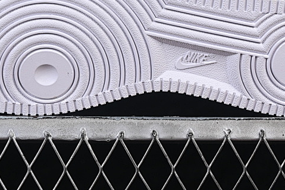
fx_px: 1339
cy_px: -17
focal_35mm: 169
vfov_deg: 8.1
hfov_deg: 12.2
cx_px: 139
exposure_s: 1/80
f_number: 8
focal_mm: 50
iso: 160
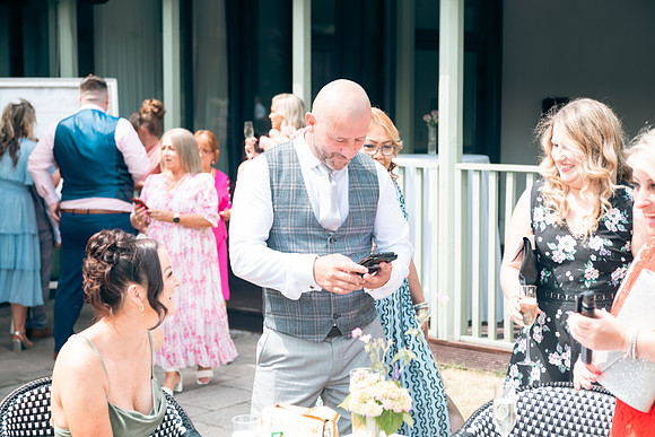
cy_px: 218
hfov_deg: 28.8
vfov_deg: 19.5
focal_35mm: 70
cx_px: 328
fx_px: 1274
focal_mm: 70
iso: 100
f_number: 5
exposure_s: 1/200
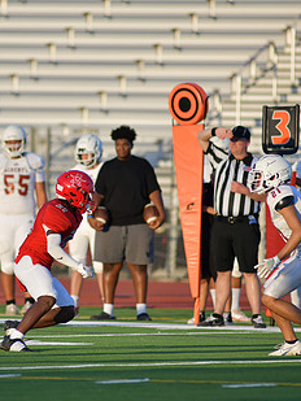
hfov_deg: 2.7
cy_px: 204
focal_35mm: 542
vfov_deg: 3.7
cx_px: 52
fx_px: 6280
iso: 140
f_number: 3.5
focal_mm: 300
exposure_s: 1/1250
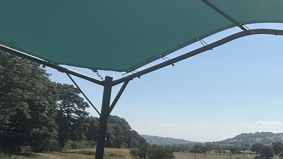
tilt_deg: +2.8
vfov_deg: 24.9
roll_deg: +0.2
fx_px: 353
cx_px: 399
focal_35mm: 47
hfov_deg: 30.3
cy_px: 132
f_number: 2.2
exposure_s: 1/6173
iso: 64
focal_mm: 2.22
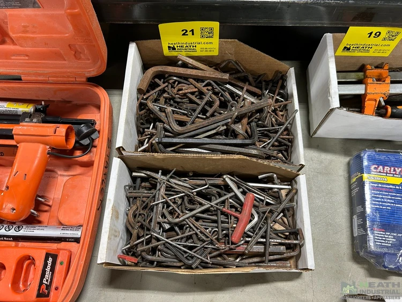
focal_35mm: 26
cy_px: 151
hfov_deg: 67.3
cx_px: 201
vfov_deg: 53.1
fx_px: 302
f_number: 1.5
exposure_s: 1/60
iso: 125
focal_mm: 5.7
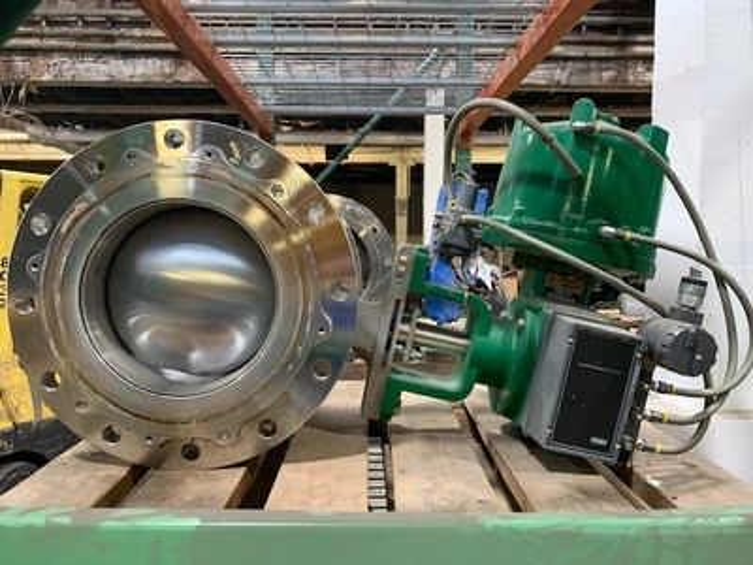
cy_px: 282
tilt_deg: -1.8
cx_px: 376
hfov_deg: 67.3
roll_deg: +0.4
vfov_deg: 53.1
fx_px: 566
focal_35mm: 26
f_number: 1.8
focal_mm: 4.25
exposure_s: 1/49
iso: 400
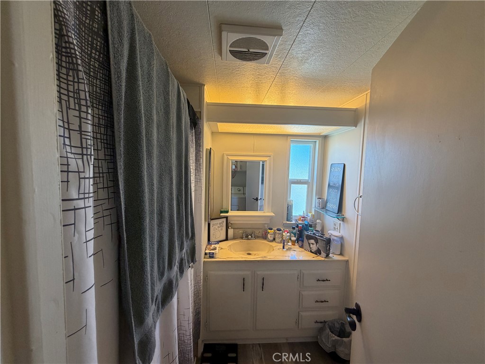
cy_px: 182
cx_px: 242
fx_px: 196
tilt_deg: -4.7
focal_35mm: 14
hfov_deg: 102.1
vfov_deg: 85.7
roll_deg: -0.8
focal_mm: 2.22
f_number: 2.2
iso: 250
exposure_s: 1/120
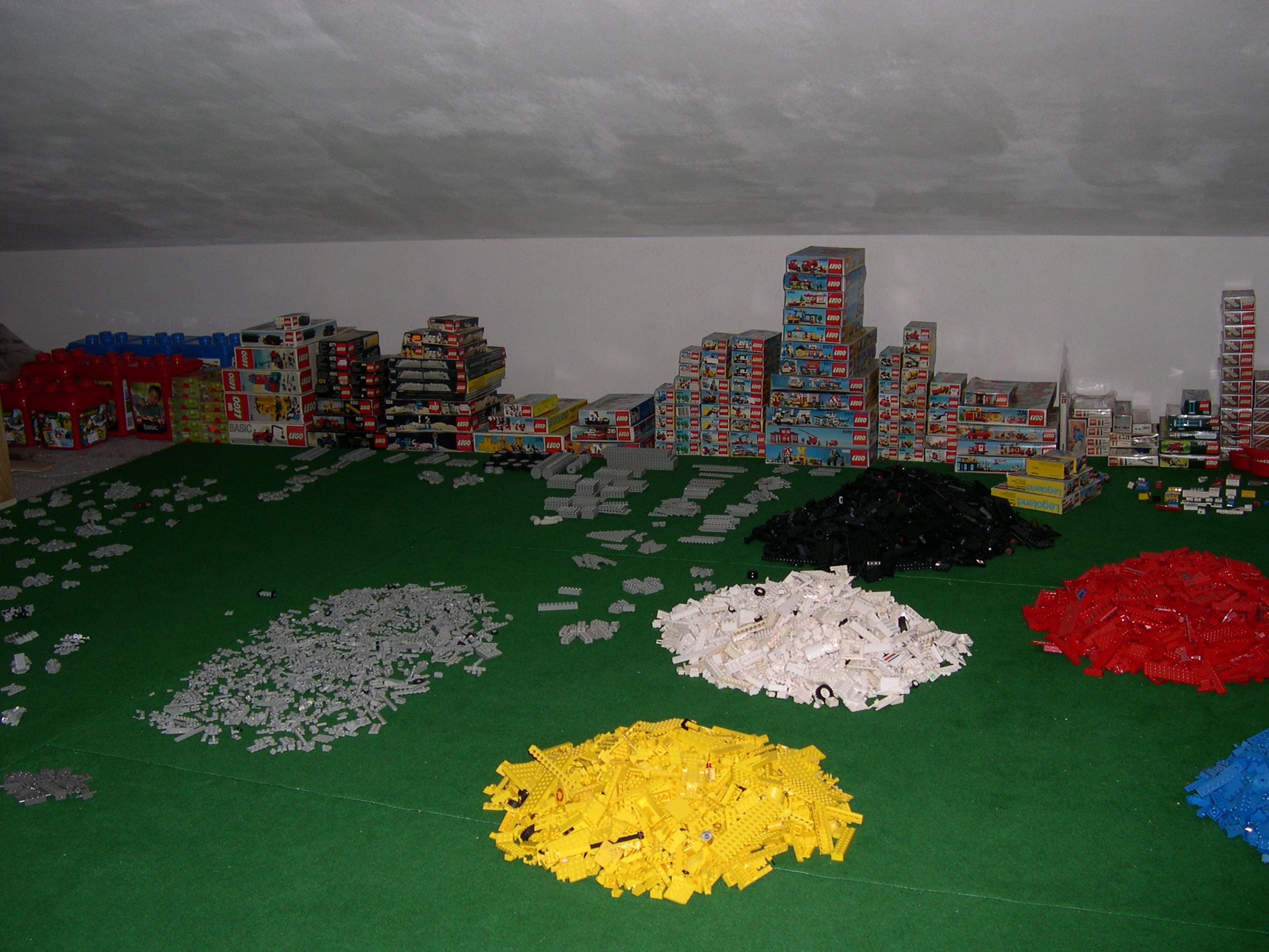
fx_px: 1393
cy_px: 476
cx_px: 634
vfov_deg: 37.7
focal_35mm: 38
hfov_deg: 49.0
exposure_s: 1/60
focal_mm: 8
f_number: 2.8
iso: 119
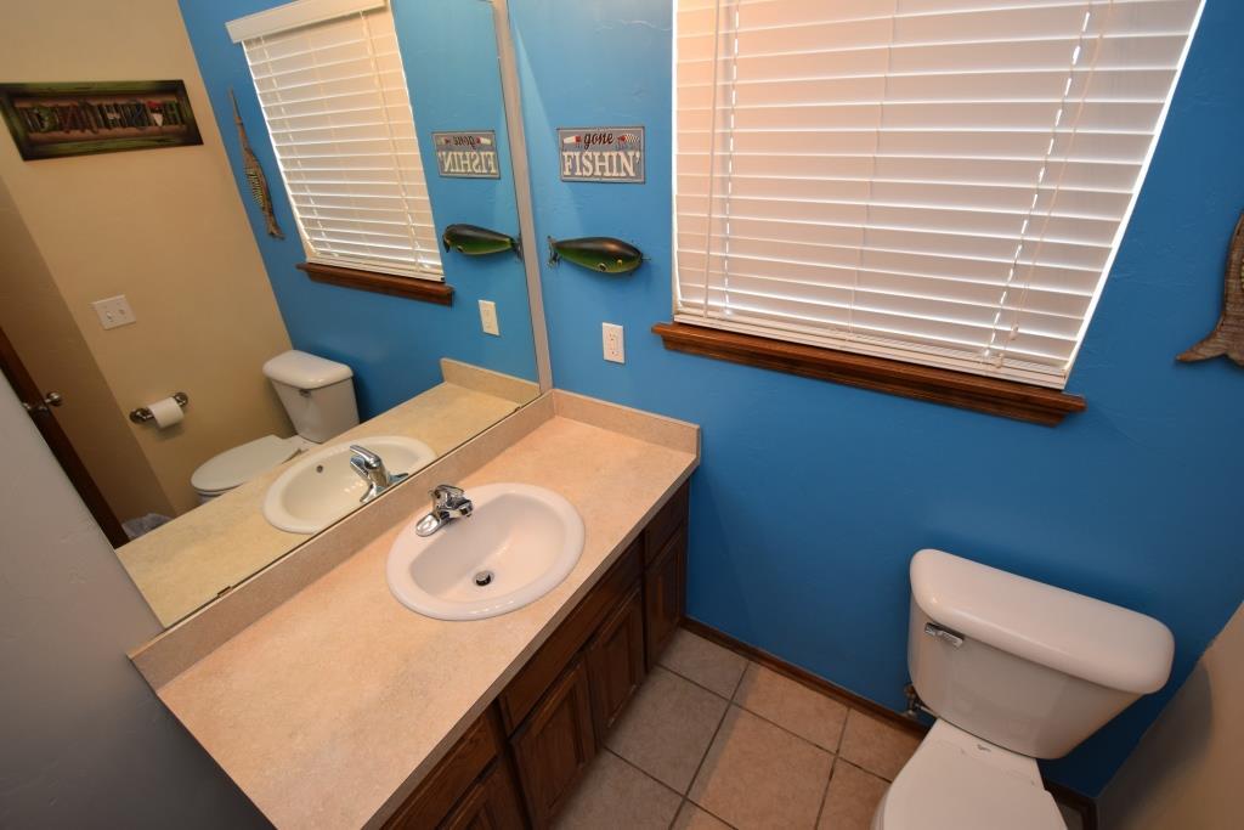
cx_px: 622
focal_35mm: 15
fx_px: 518
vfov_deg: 77.3
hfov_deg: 100.4
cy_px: 415
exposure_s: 1/100
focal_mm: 10
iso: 800
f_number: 5
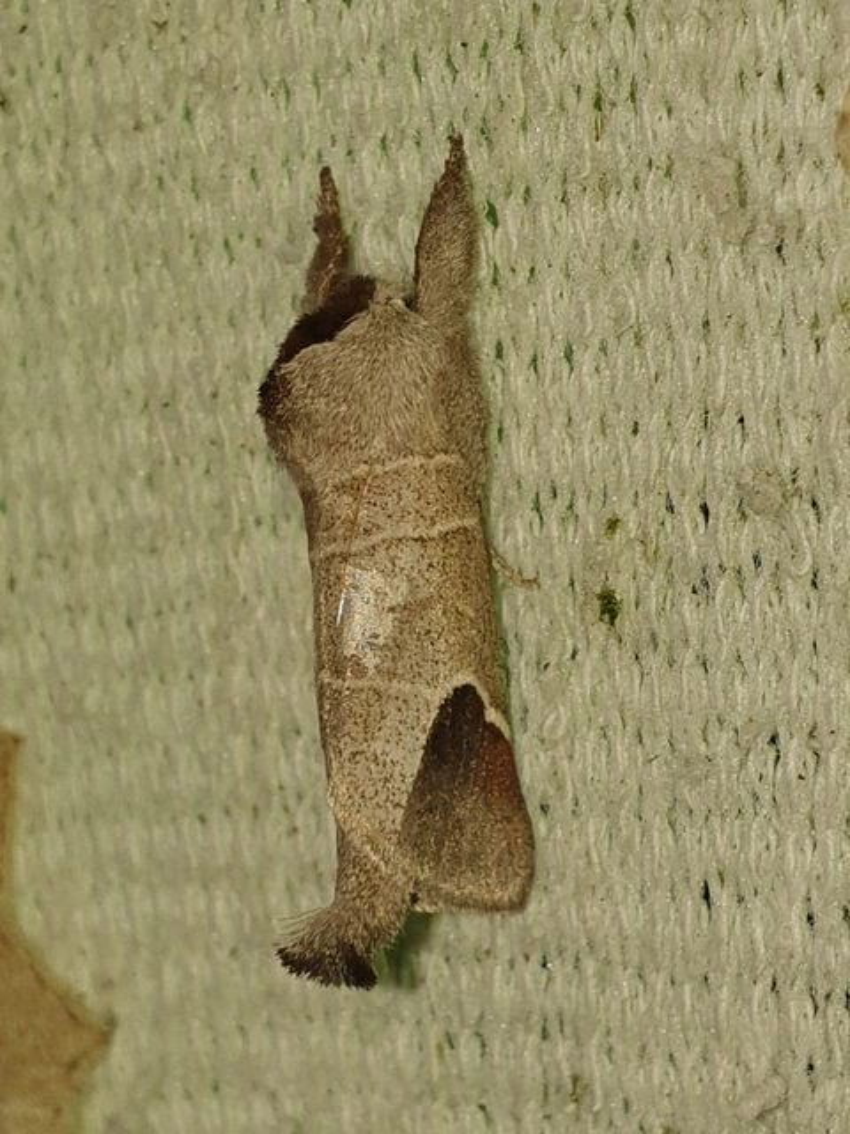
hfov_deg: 53.1
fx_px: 851
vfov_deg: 67.3
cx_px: 425
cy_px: 567
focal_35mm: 26
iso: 50
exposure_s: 1/1328
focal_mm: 4.3
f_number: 2.4
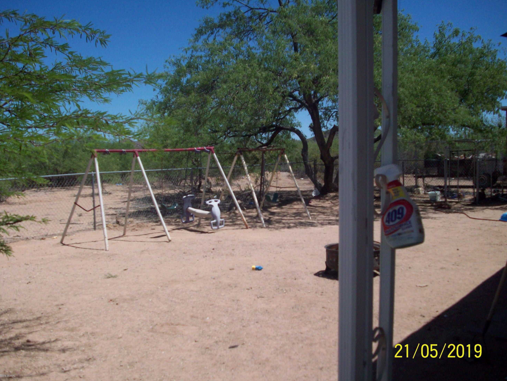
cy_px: 192
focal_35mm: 38
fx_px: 557
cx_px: 259
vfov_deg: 37.7
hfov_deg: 49.0
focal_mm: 6.2
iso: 80
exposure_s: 1/669
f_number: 5.6
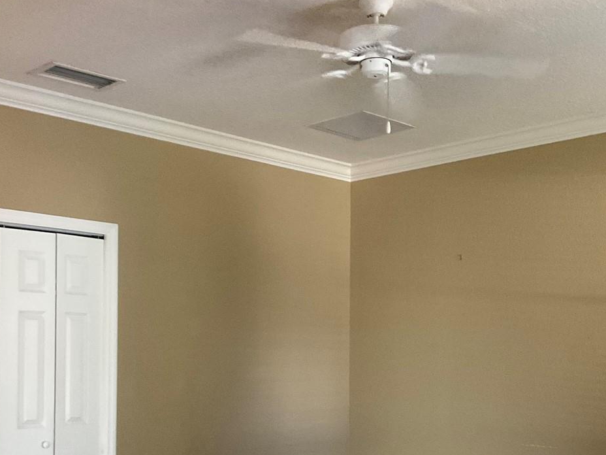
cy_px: 355
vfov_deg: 28.6
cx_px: 336
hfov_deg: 38.1
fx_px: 875
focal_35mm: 50
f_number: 1.8
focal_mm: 3
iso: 400
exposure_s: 1/30
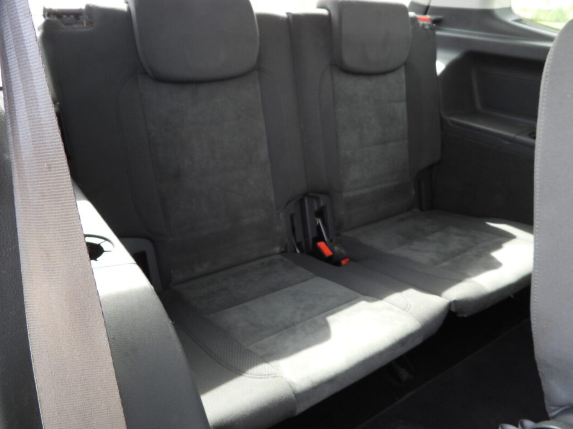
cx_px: 290
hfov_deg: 65.3
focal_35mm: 27
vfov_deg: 51.3
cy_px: 208
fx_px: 447
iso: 100
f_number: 2.8
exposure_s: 1/40
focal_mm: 4.3
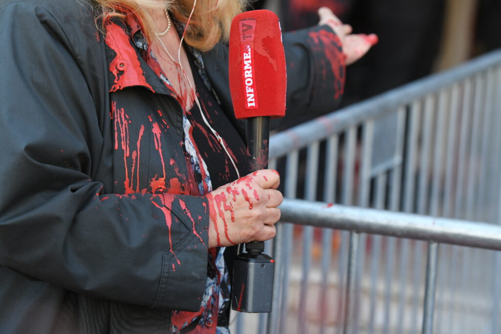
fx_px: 1809
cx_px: 250
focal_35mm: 130
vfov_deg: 10.6
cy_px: 167
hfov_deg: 15.8
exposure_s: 1/320
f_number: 5
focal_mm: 130
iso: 1000
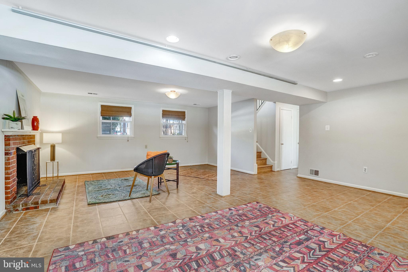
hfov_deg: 96.7
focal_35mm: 16
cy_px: 136
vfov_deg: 73.8
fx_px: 181
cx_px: 204
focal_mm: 16
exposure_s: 1/40
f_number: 8
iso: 1250
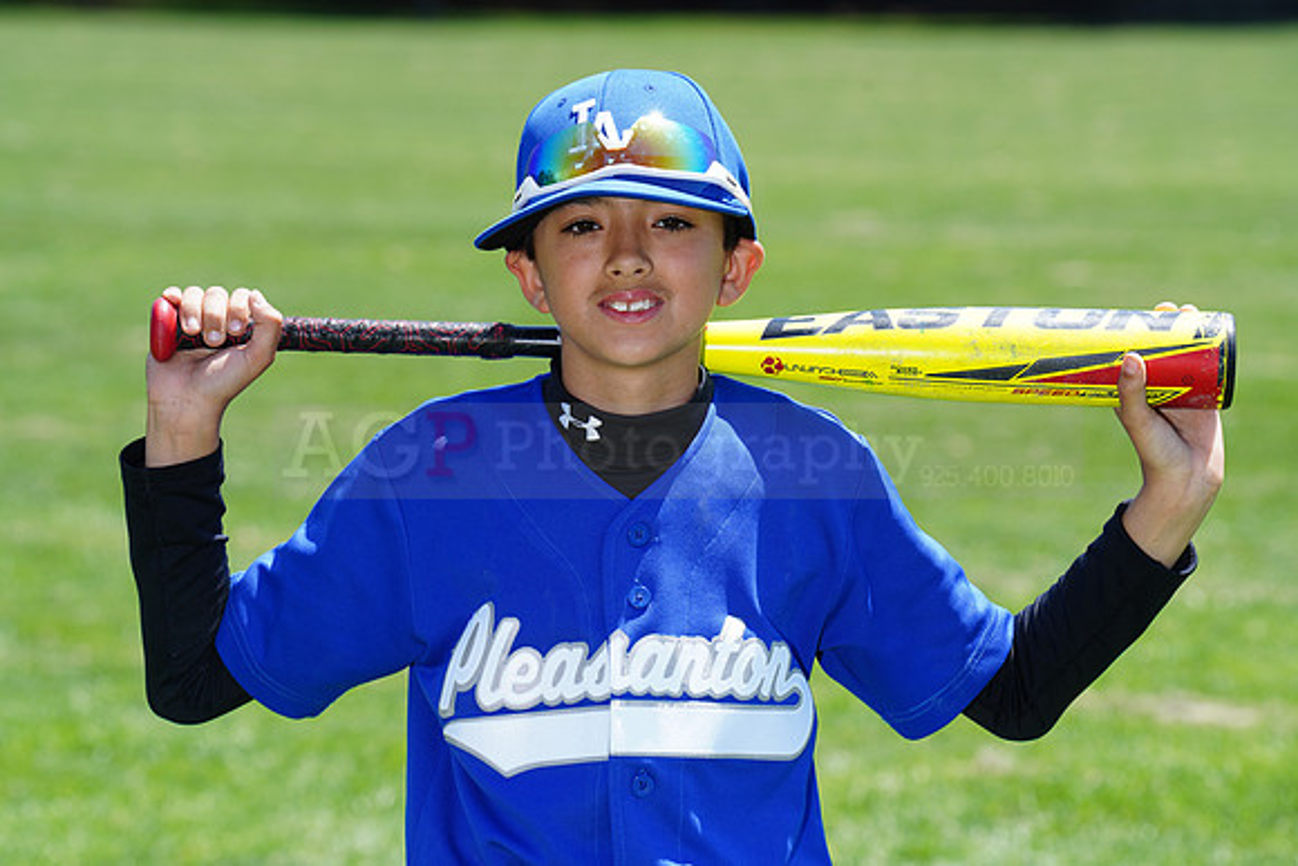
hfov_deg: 10.3
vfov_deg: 6.9
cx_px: 649
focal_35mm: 200
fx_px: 7212
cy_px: 433
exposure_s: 1/200
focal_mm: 200
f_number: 9
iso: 200
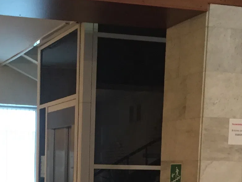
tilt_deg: -8.3
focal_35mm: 89
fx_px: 622
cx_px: 50
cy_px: 255
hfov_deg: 21.7
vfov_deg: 15.6
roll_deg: -1.8
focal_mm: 4.15
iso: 250
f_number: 2.2
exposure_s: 1/33
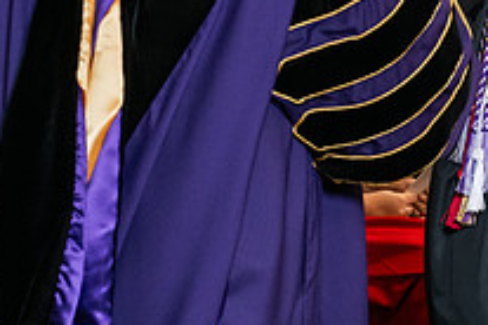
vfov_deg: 7.4
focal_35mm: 185
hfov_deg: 11.1
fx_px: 2508
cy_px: -77
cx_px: 422
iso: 2500
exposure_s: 1/200
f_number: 5
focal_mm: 66
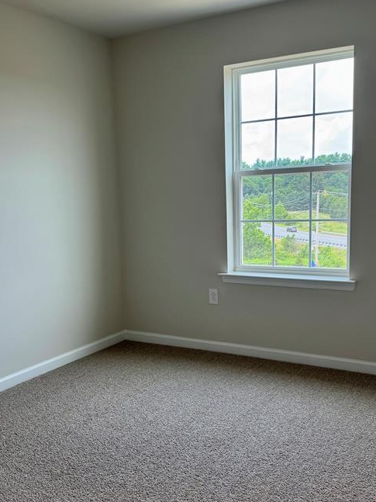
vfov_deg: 48.9
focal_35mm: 38
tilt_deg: -9.1
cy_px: 281
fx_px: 551
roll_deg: +2.8
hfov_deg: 37.6
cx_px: 158
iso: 50
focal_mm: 6.76
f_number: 1.78
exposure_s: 1/125
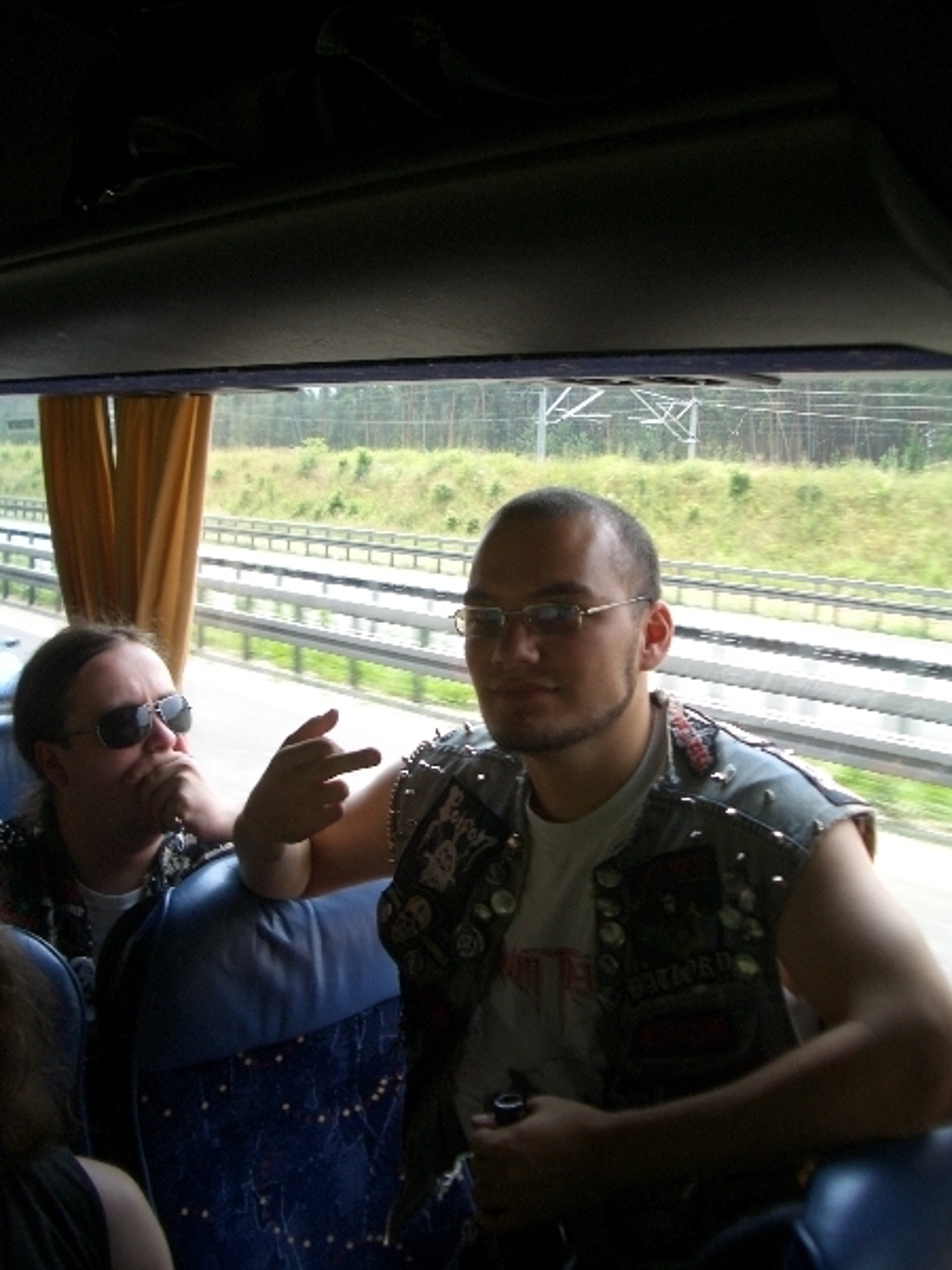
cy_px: 635
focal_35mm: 35
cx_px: 476
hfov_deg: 40.7
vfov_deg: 52.6
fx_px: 1283
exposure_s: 1/100
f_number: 2.6
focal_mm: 5.8
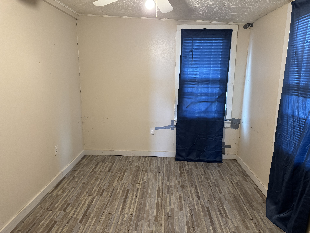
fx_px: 215
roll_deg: +1.0
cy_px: 116
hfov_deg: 71.6
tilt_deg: -11.7
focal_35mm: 24
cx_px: 155
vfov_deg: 56.8
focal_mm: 6.76
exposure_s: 1/60
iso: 320
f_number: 1.78
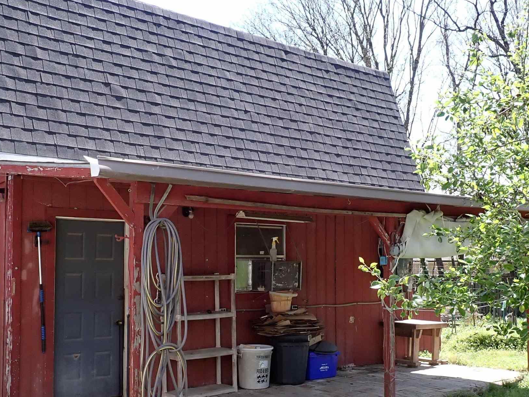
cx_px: 291
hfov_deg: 40.4
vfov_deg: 30.7
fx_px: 718
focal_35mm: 47
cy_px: 257
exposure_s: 1/400
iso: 100
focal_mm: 4.5
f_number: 2.8
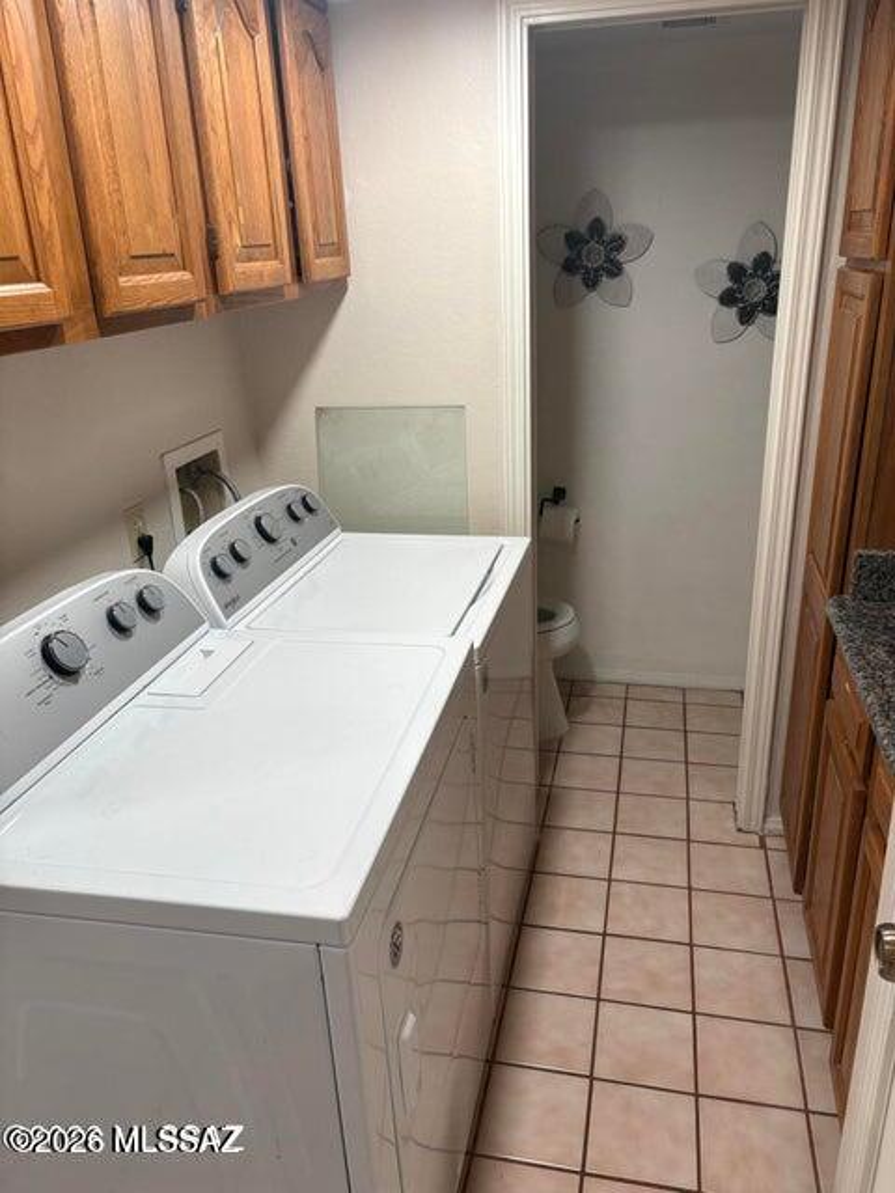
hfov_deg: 53.1
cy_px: 596
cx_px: 448
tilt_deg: -20.8
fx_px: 896
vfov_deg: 67.3
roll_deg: +2.3
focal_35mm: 26
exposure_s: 1/120
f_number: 1.6
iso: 100
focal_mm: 5.96
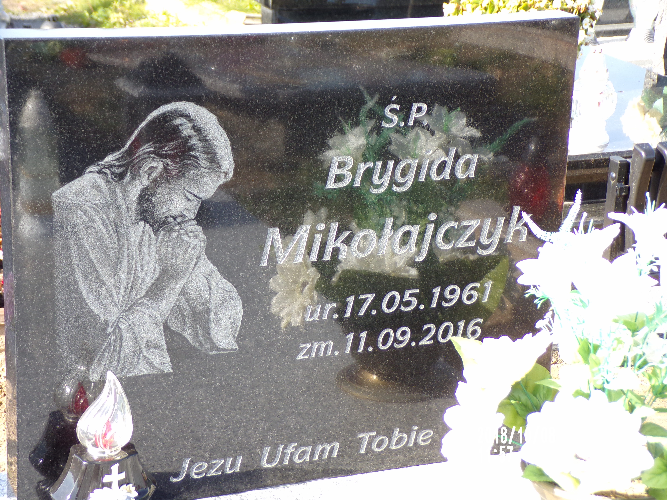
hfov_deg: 22.8
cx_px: 334
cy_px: 250
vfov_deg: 17.2
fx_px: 1657
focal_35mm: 86
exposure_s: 1/100
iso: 80
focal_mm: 15.4
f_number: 4
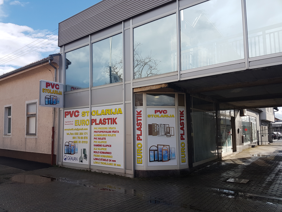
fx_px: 212
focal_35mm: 26
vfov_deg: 53.1
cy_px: 106
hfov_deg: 67.3
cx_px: 141
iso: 40
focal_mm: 4.2
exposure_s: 1/1468
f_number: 1.7
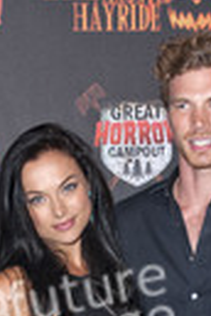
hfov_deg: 13.8
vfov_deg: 18.7
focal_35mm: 99
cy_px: 446
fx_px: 870
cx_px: 121
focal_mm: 32
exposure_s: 1/400
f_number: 4.5
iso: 400
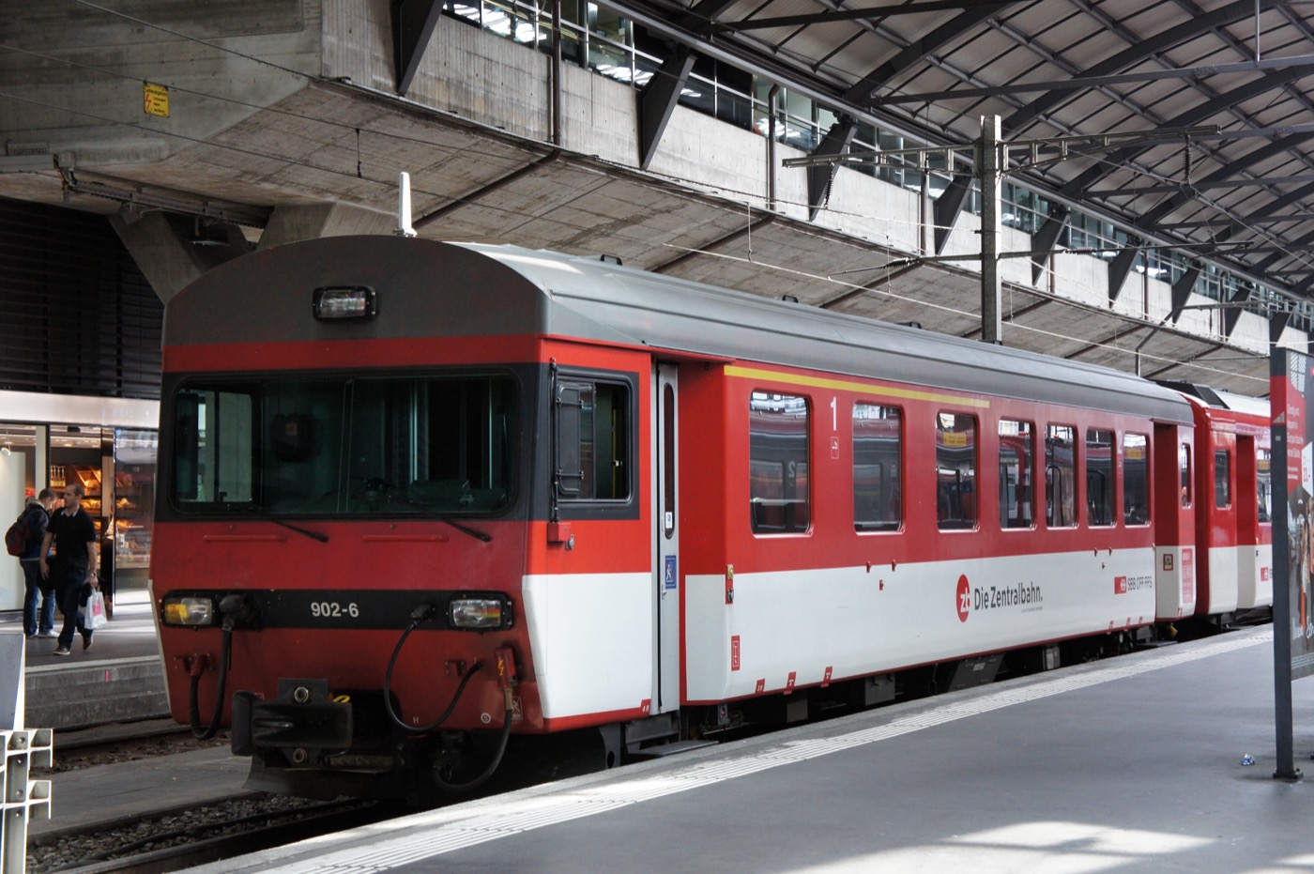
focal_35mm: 69
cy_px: 437
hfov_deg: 29.3
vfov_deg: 19.7
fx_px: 2516
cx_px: 657
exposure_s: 1/250
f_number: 5
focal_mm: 46
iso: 1000
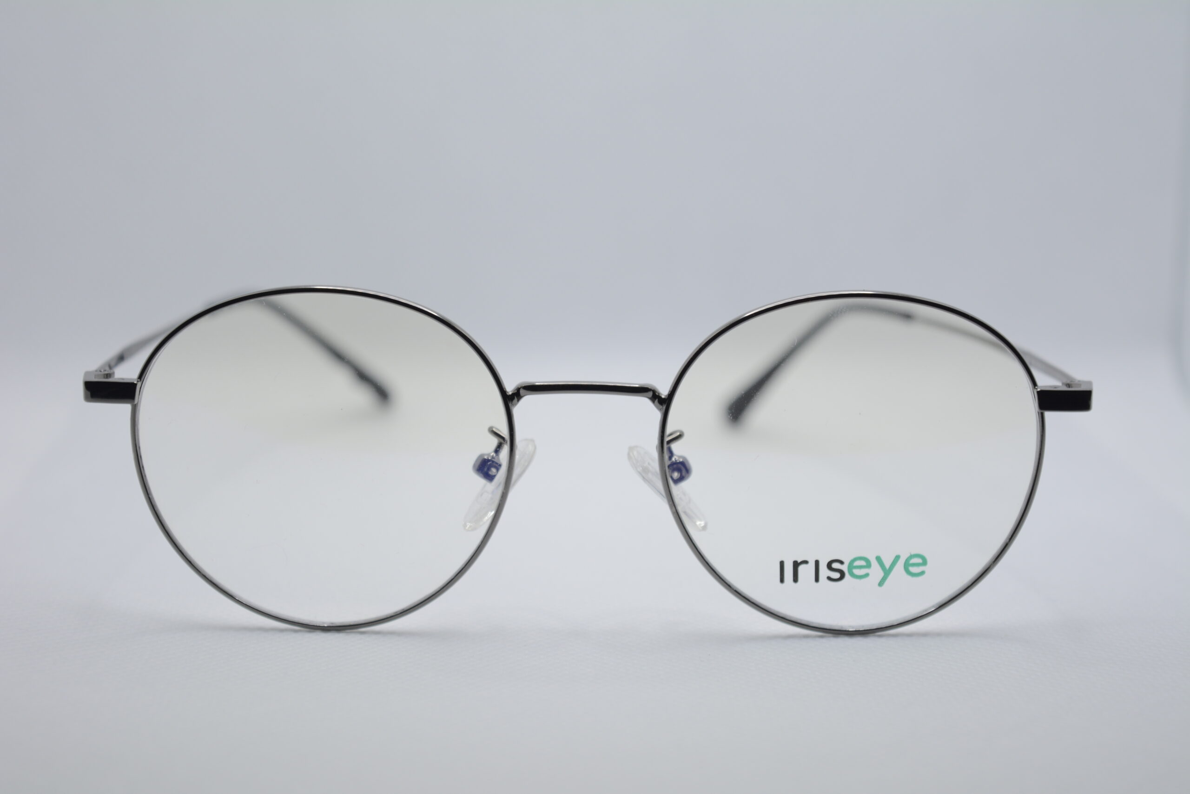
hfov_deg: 26.0
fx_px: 2578
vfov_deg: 17.5
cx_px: 595
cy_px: 397
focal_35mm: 78
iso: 250
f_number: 5.6
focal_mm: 52
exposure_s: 1/125
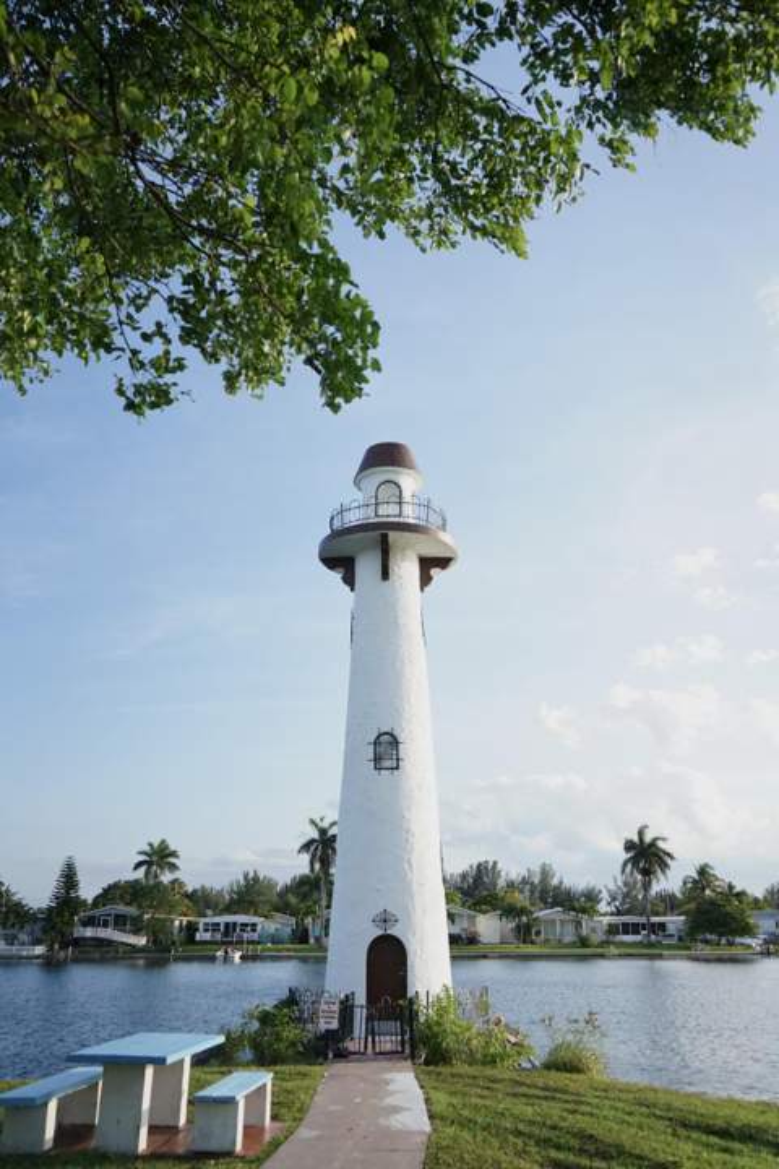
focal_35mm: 28
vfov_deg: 65.5
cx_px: 390
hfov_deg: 46.4
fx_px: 909
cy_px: 584
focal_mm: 28
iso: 2500
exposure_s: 1/6400
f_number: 4
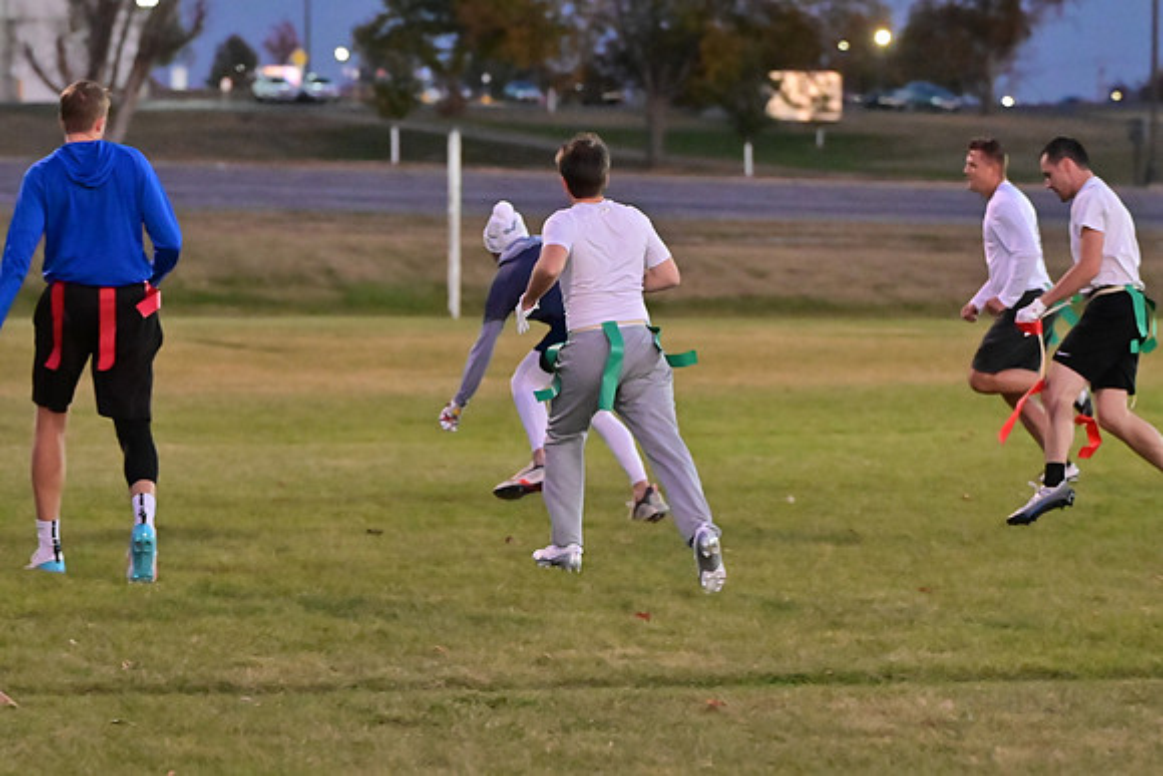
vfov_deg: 8.0
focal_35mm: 172
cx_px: 582
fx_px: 5558
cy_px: 388
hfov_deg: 11.9
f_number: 4
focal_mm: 115
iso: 6400
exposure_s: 1/500
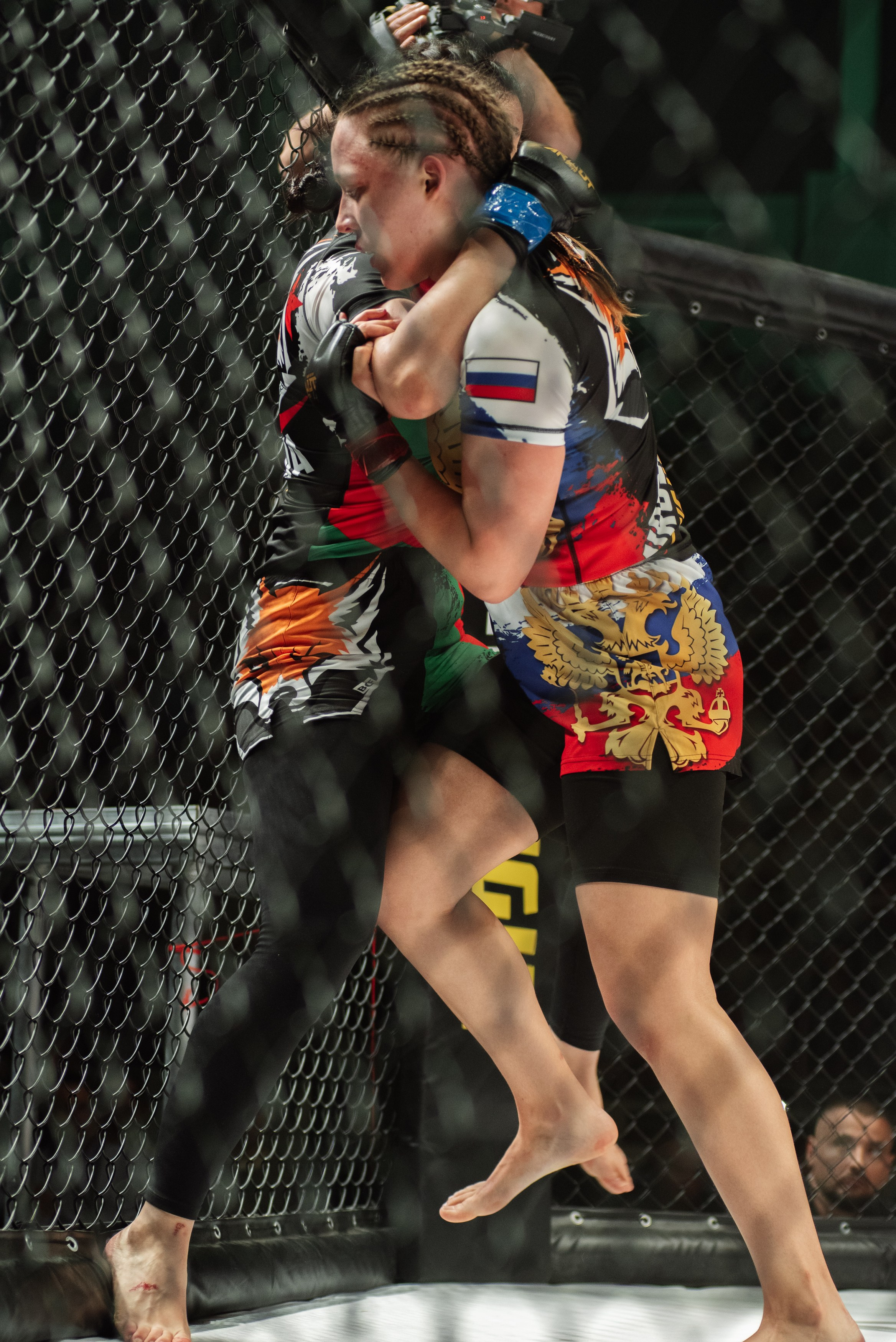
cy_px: 671
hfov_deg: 17.1
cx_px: 448
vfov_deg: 25.4
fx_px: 2984
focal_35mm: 80
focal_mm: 80
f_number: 4
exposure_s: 1/400
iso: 2000
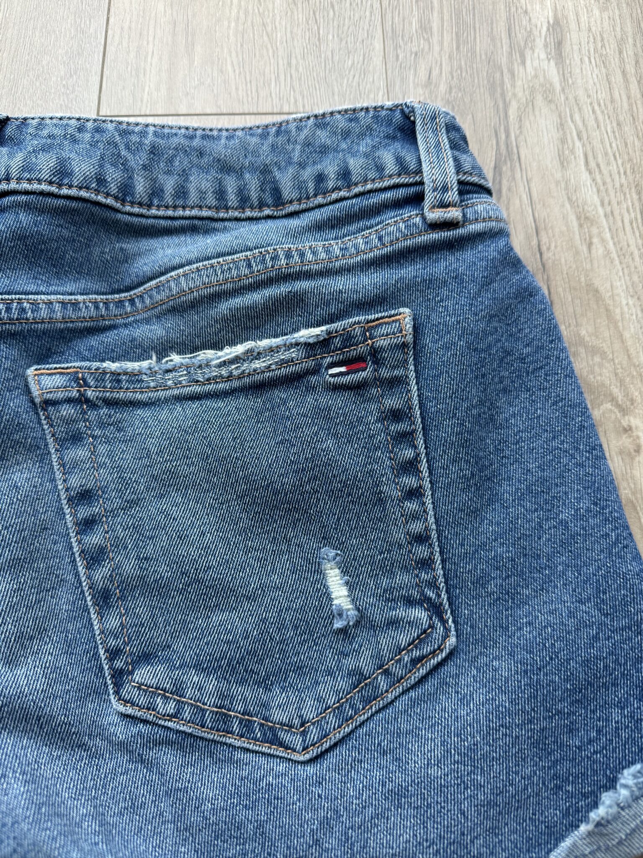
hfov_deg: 56.8
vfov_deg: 71.6
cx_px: 322
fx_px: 594
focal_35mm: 24
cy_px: 429
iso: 125
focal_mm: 6.76
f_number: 1.78
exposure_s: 1/121
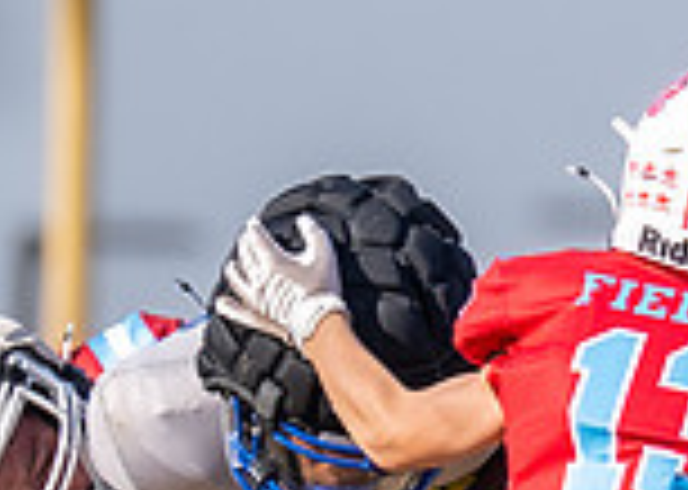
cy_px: 375
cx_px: 519
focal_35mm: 2072
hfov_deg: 1.0
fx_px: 40451
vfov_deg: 0.7
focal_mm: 200
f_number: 3.2
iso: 100
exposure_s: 1/1600
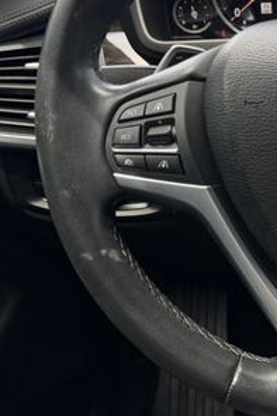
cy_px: 132
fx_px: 624
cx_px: 323
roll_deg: +3.6
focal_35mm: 54
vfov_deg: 36.4
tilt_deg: -22.3
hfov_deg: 23.1
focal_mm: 6.76
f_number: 1.78
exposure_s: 1/172
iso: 80
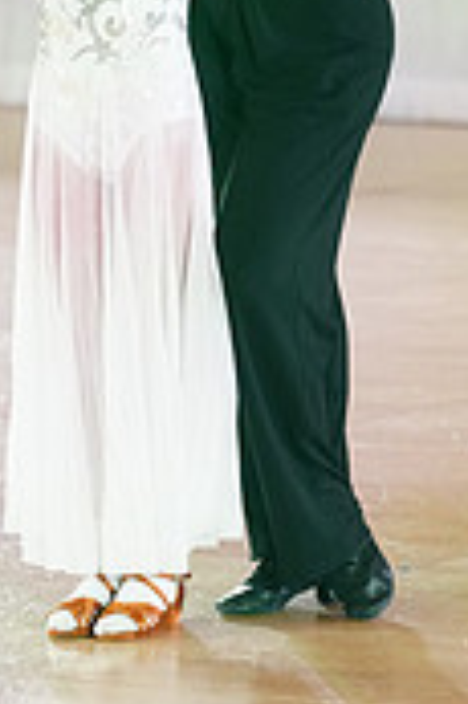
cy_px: -216
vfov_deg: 3.9
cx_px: 230
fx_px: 10414
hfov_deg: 2.6
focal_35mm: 533
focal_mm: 159
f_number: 2.8
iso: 2500
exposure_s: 1/500
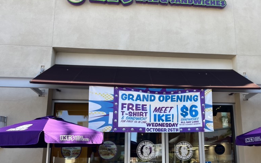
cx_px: 169
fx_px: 256
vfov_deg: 34.9
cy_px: 113
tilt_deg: +11.8
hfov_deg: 53.2
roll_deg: +1.3
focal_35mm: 36
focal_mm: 5.1
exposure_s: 1/672
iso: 50
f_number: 1.6
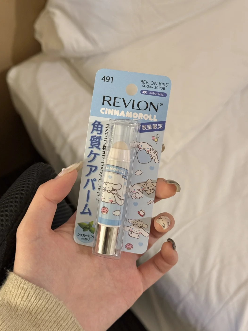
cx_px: 124
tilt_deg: -62.0
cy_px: 165
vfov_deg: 38.9
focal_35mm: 49
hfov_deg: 29.7
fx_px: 468
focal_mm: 6.76
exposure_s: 1/50
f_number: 1.78
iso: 200
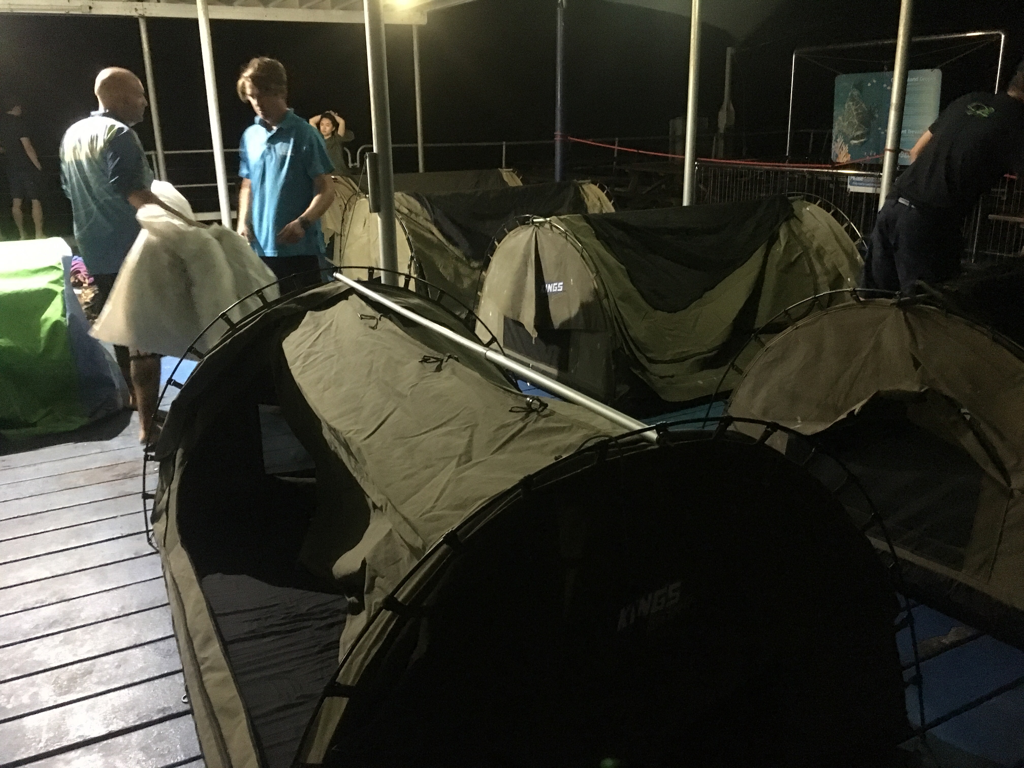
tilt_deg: -16.4
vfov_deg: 48.2
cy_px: 384
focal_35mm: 29
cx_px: 512
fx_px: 858
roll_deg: +1.1
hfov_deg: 61.7
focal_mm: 4.15
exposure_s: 1/17
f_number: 2.2
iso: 1000
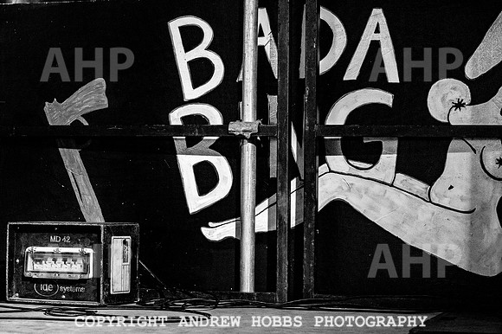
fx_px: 1421
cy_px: 167
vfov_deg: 13.4
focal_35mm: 102
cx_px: 251
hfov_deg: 20.0
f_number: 5.6
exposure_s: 1/1000
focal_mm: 102
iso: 6400
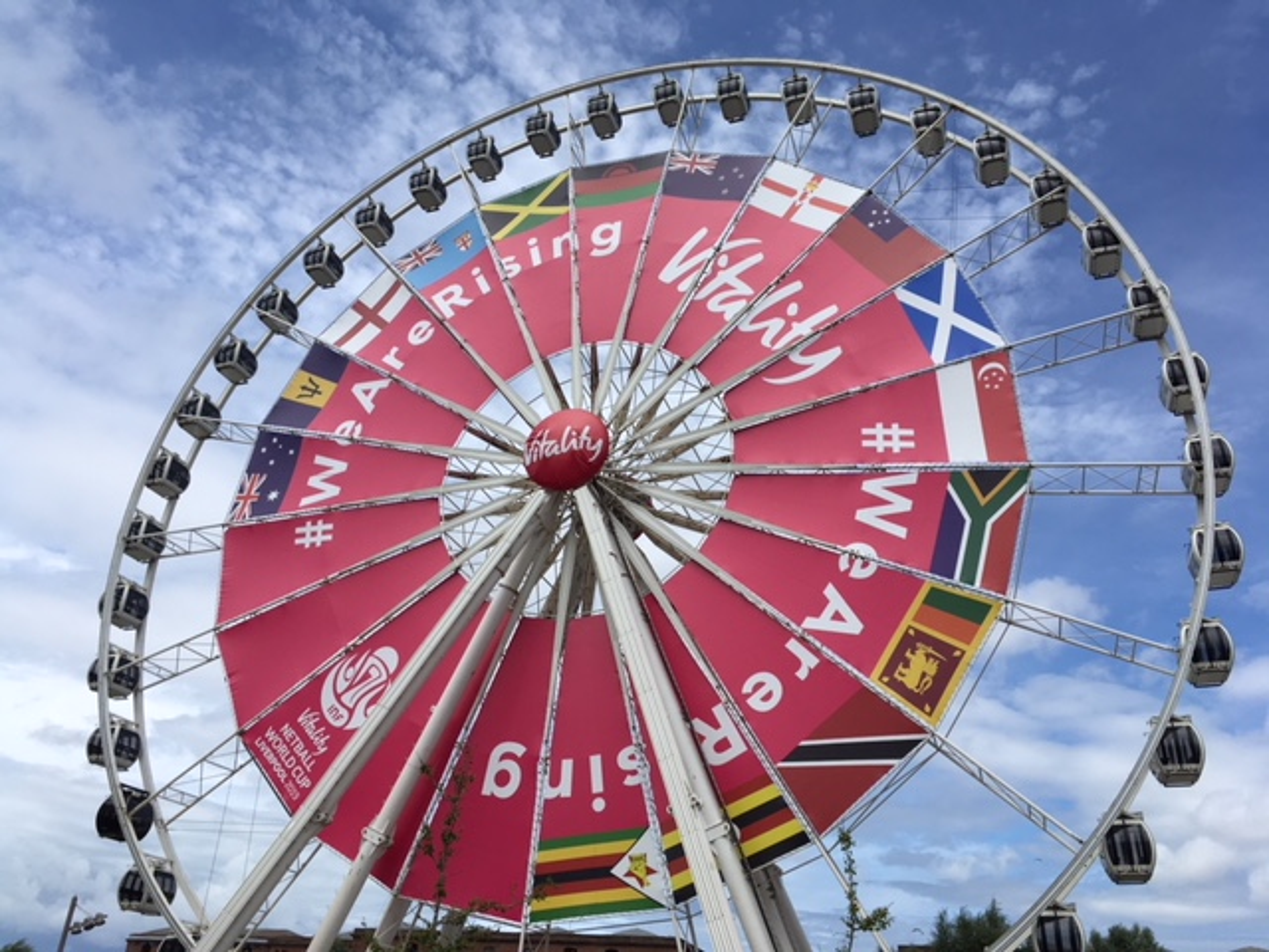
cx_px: 634
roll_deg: -3.1
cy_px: 476
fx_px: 1063
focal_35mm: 29
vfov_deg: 48.2
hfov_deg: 61.7
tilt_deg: +28.5
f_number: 2.2
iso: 25
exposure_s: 1/2849
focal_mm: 4.15
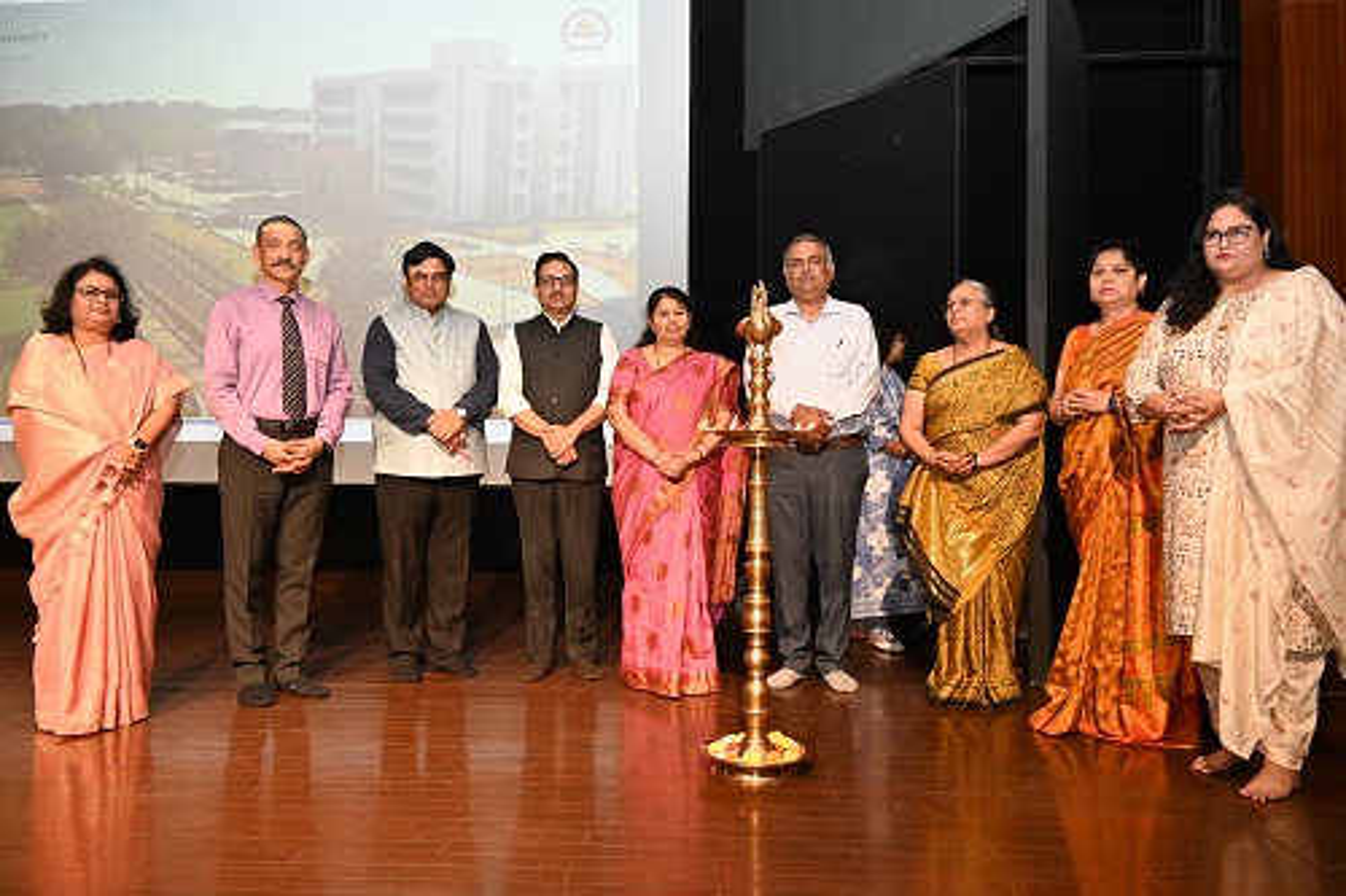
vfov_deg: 47.9
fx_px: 1009
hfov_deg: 67.4
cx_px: 673
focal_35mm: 27
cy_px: 448
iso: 720
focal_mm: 18
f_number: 4.5
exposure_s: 1/60
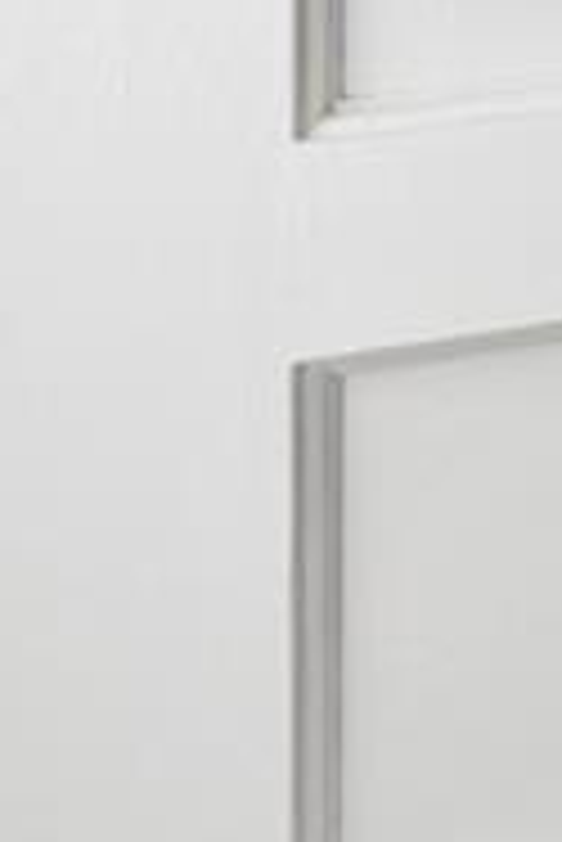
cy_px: -1047
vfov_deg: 9.9
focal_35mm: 186
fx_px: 4347
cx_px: 4087
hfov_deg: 4.2
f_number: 8
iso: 400
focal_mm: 17
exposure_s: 1/100
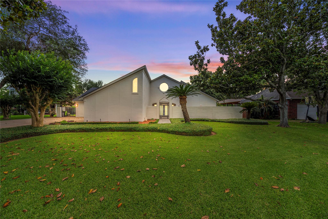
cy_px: 110
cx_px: 164
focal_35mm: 14
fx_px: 128
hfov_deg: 104.2
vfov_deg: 81.2
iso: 100
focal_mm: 14
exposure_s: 1/100
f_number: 8
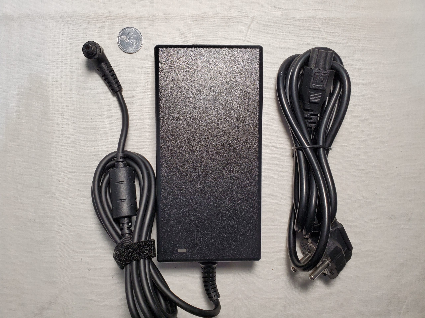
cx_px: 212
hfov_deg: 67.3
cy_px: 159
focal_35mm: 26
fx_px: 319
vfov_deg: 53.1
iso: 160
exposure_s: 1/100
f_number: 2.4
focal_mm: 4.3
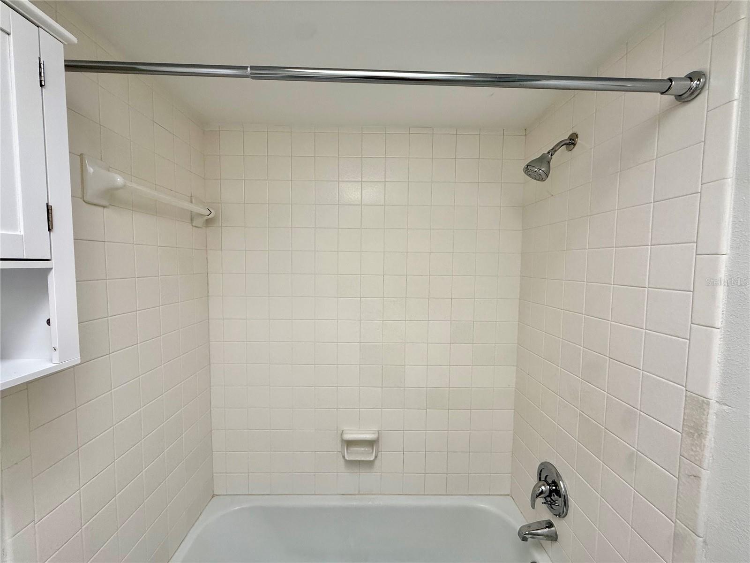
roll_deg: -0.5
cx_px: 375
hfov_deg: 102.1
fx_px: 303
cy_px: 282
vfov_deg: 85.7
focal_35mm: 14
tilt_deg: -3.1
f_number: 2.2
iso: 125
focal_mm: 2.22
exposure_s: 1/120
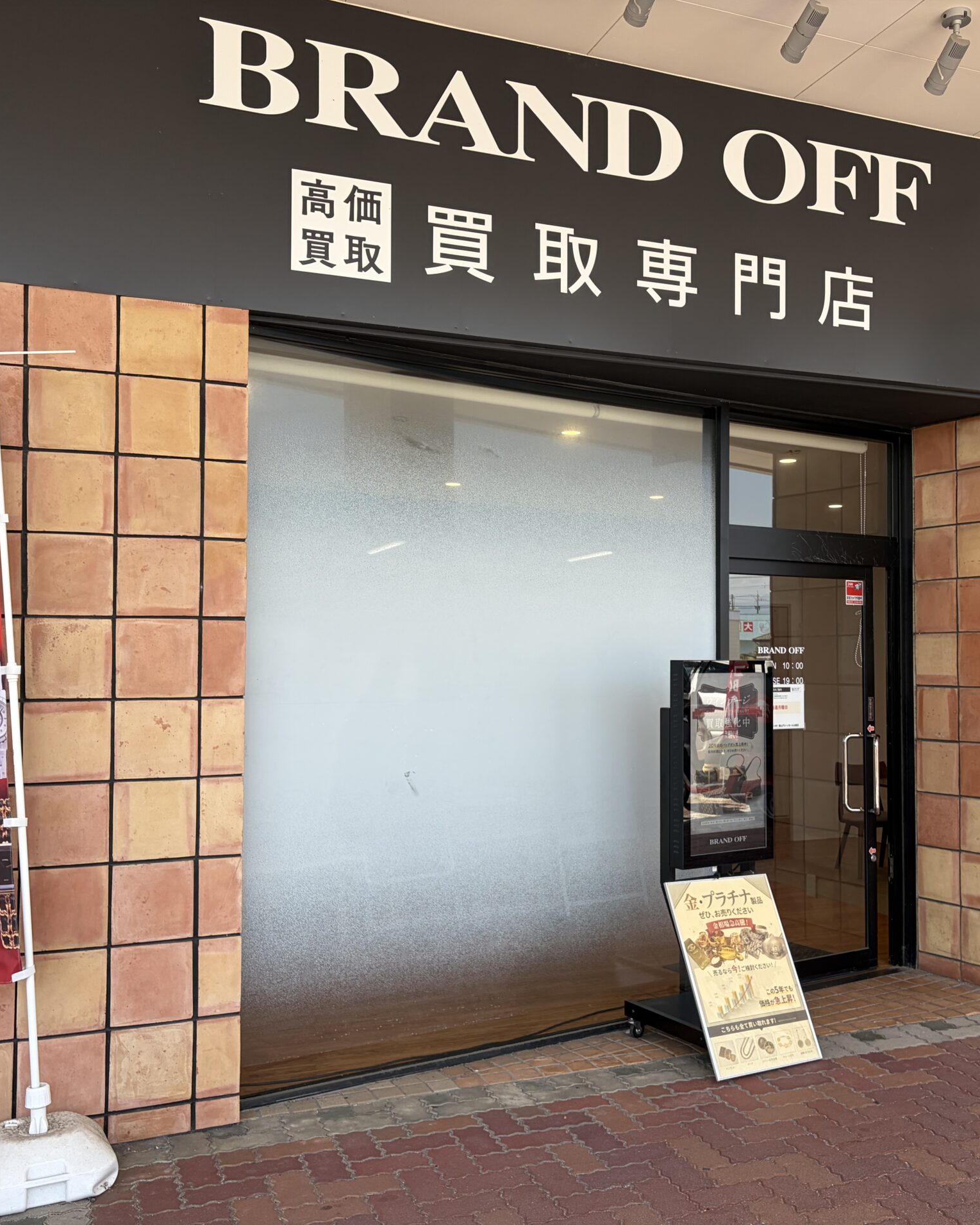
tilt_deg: +1.7
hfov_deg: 43.2
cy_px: 614
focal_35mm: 34
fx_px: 1233
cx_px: 570
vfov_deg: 52.8
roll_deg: -0.1
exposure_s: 1/527
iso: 50
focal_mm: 5.96
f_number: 1.6
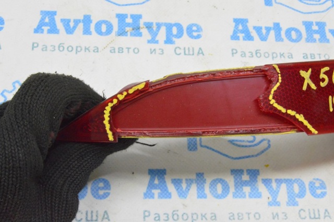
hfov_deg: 37.9
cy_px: 111
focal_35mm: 52
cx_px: 167
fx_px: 486
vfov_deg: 25.7
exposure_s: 1/20
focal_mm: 35
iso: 6400
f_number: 20
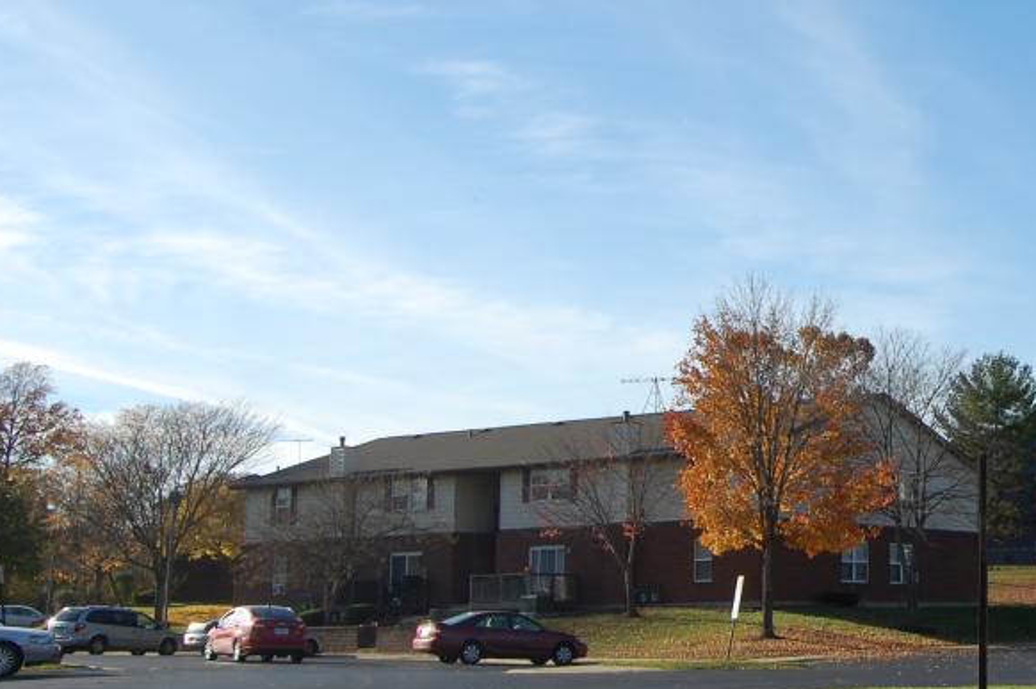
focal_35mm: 68
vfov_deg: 20.0
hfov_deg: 28.0
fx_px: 1955
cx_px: 1029
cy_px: 268
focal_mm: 22
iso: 200
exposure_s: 1/320
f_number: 9
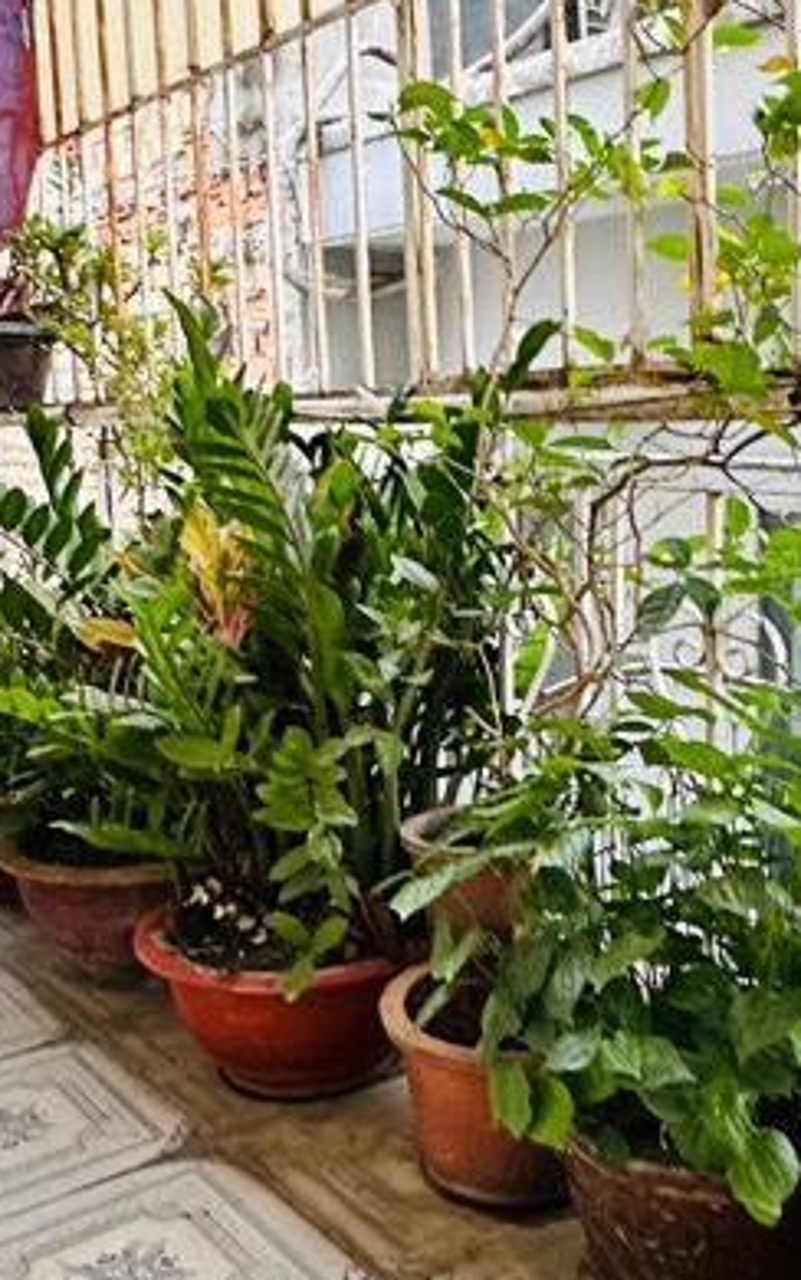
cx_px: 529
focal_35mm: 39
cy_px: 594
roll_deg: -1.0
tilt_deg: -8.1
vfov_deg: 50.3
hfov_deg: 32.5
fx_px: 1361
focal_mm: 2.22
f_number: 2.2
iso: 500
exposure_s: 1/60
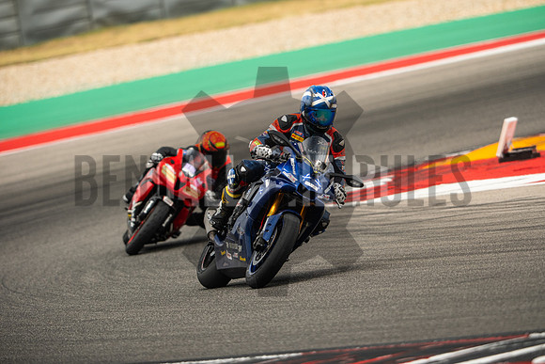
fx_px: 6360
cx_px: 272
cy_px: 182
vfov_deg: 3.3
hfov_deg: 4.9
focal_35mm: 420
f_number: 2.8
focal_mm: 280
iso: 400
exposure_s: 1/2000
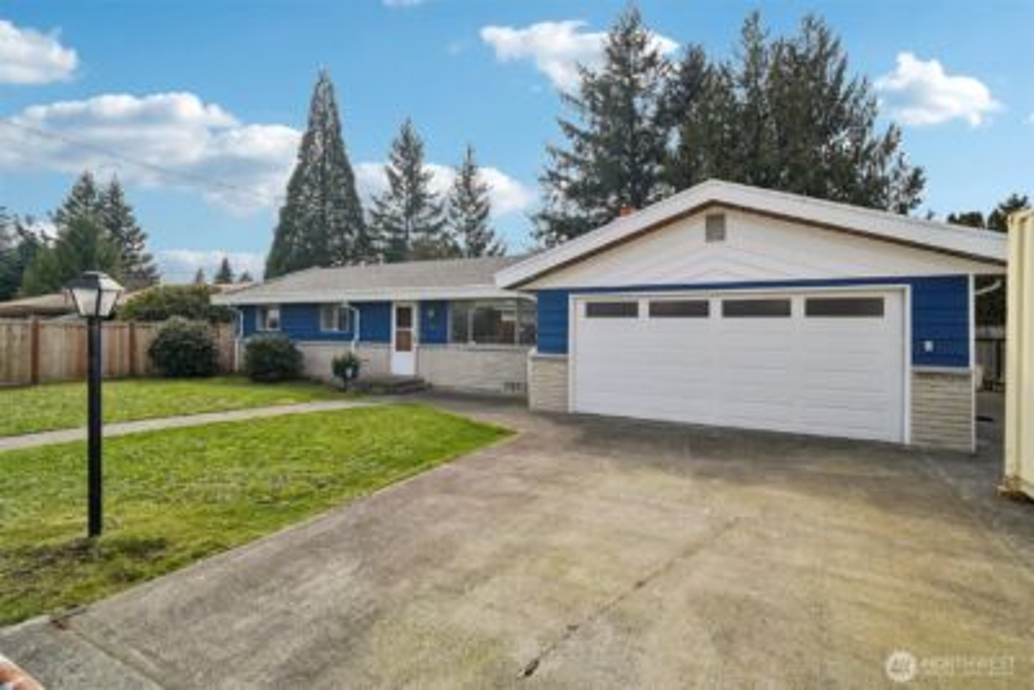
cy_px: 345
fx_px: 460
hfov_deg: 96.7
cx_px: 517
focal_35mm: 16
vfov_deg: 73.8
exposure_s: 1/2000
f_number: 8
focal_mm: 16
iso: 1600
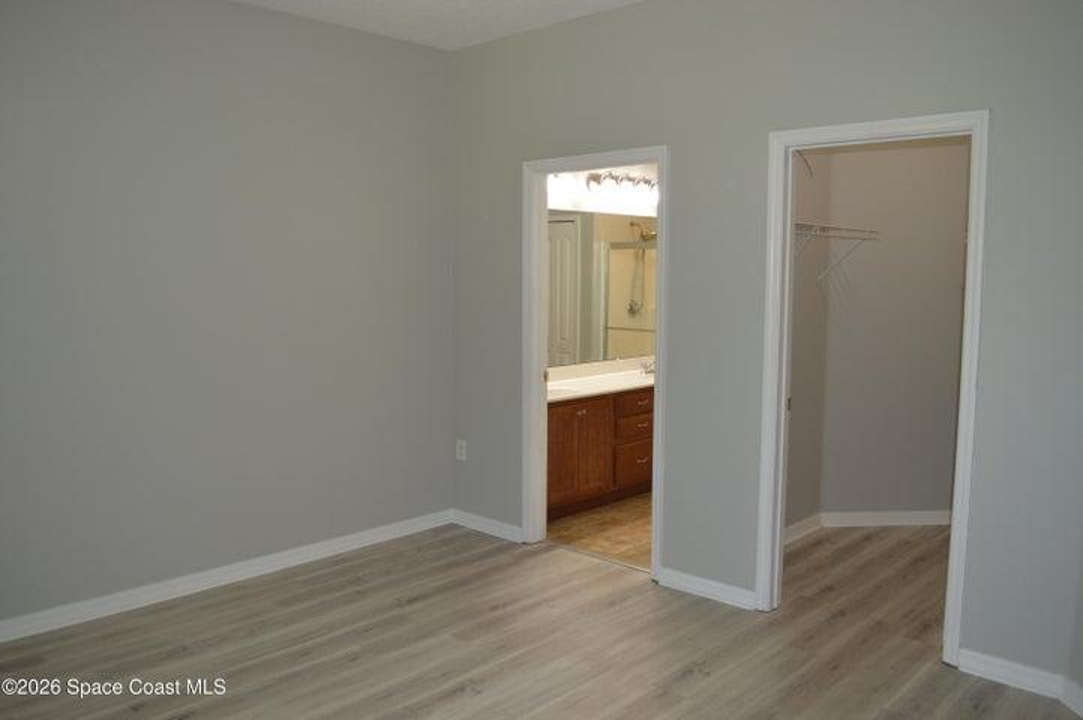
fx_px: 811
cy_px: 360
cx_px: 542
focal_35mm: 27
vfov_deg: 47.8
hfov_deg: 67.4
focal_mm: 18
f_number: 3.5
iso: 180
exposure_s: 1/30
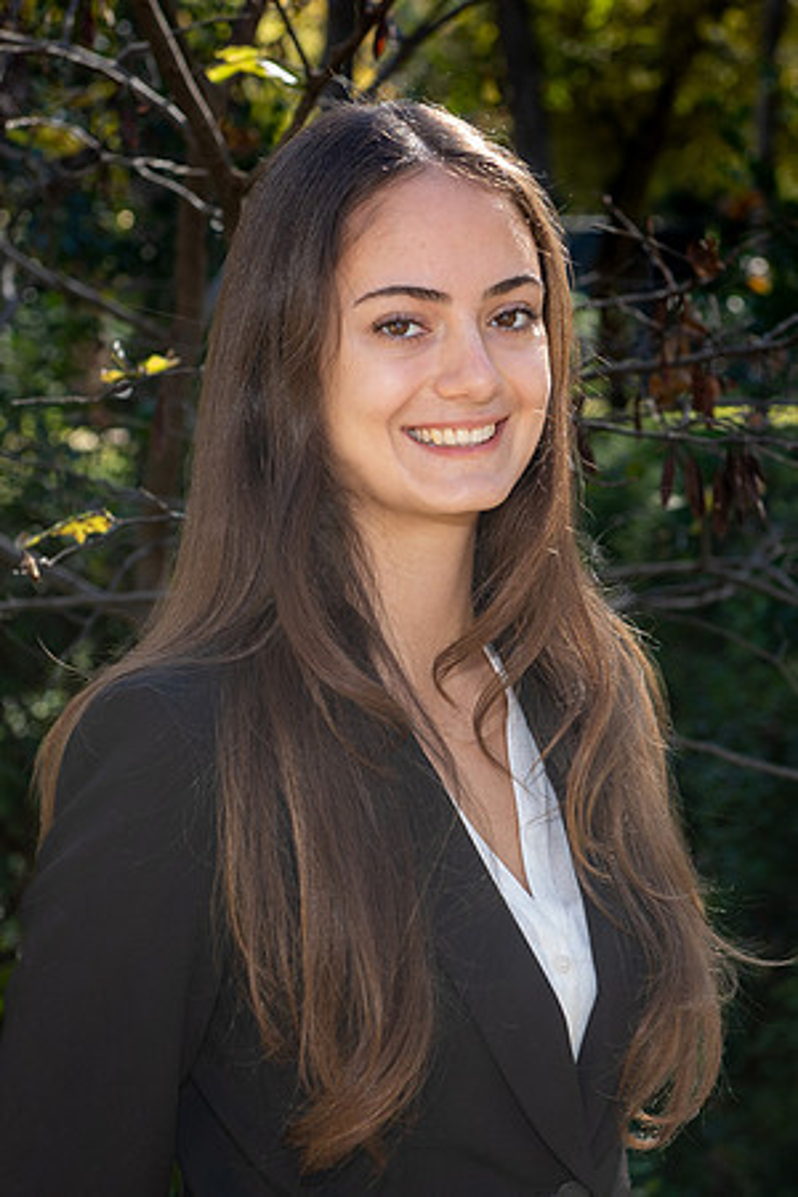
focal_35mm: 111
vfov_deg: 18.4
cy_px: 563
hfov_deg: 12.3
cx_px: 435
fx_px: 3697
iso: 400
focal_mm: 70
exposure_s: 1/125
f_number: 5.6
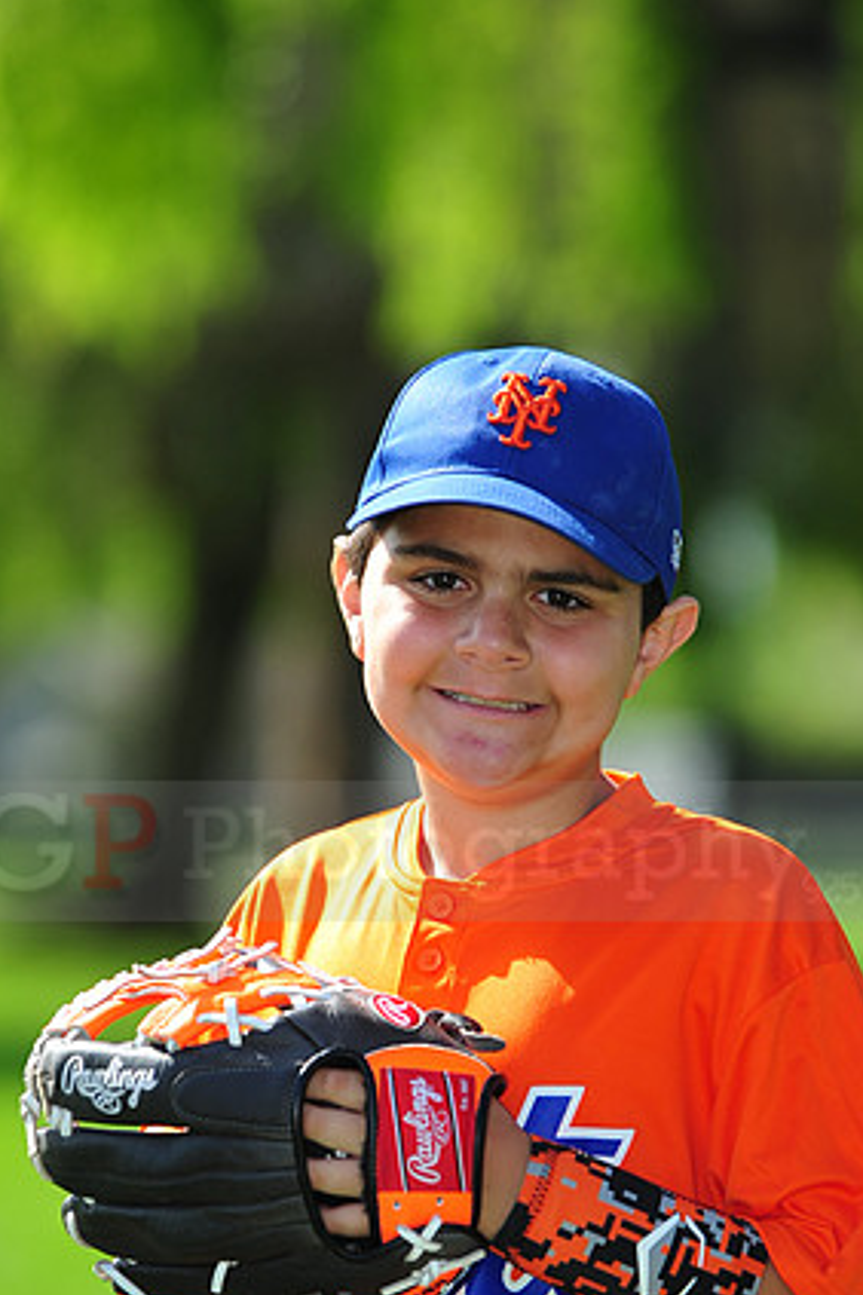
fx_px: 9852
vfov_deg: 7.5
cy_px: 824
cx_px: 407
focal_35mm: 274
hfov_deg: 5.0
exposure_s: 1/800
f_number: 4.5
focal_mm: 200
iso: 200
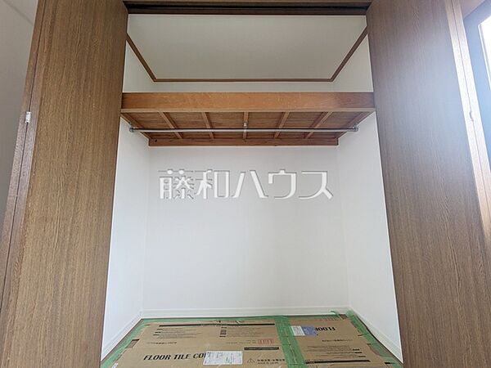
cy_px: 184
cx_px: 246
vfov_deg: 85.7
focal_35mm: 14
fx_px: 199
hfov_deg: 102.1
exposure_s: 1/100
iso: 62
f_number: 2.2
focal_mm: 1.83
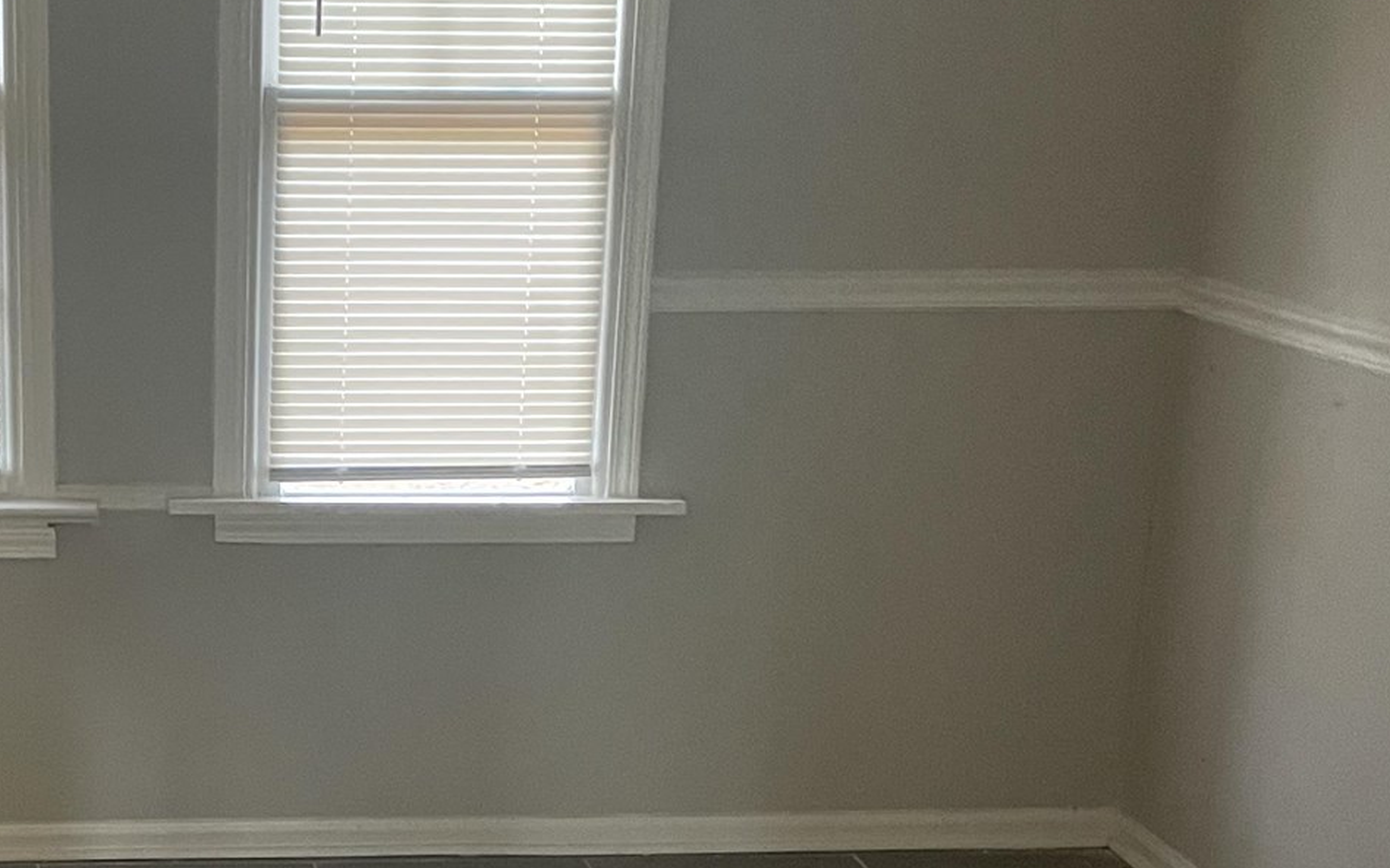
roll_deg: +0.1
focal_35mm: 67
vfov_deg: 19.1
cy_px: 752
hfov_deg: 30.0
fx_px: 2537
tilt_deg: -17.1
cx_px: 296
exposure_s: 1/40
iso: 500
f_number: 1.6
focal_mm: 4.2
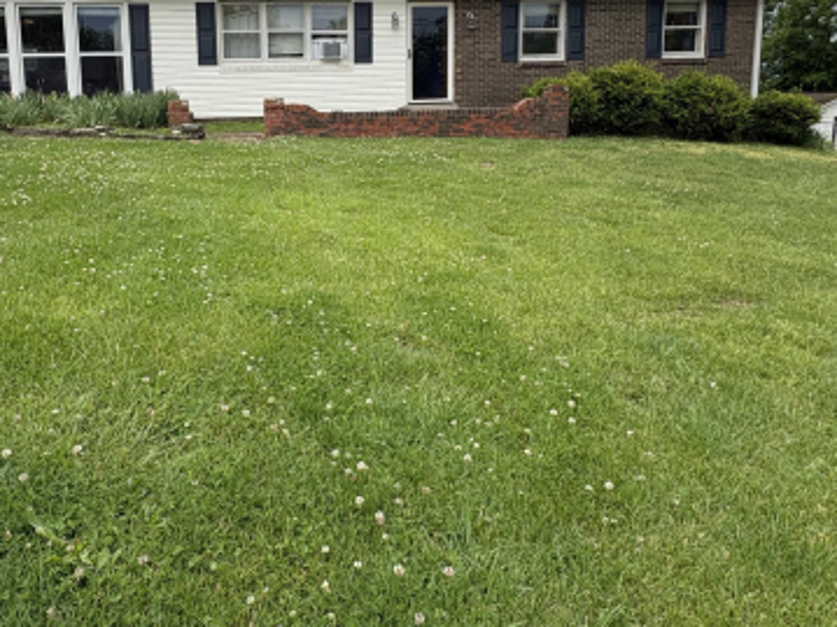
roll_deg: +1.9
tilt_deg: -6.8
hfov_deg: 66.2
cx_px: 309
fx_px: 628
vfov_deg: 50.9
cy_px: 161
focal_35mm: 26
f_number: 2.2
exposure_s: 1/1110
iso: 50
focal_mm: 2.22
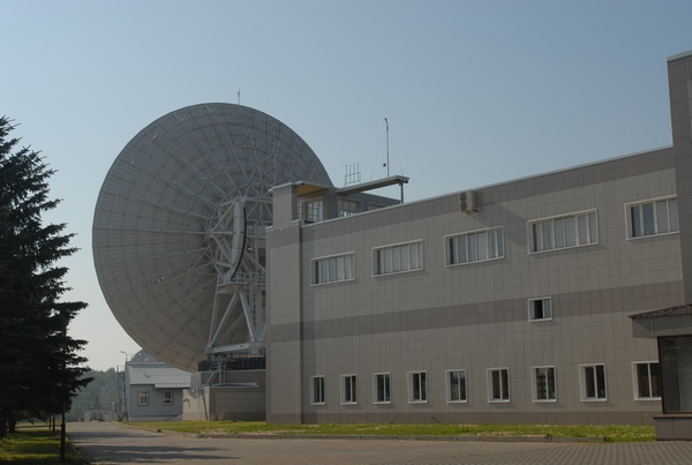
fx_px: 925
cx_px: 346
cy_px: 232
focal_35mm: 48
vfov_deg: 28.2
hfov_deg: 41.0
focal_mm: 32
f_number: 9
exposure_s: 1/320
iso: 100
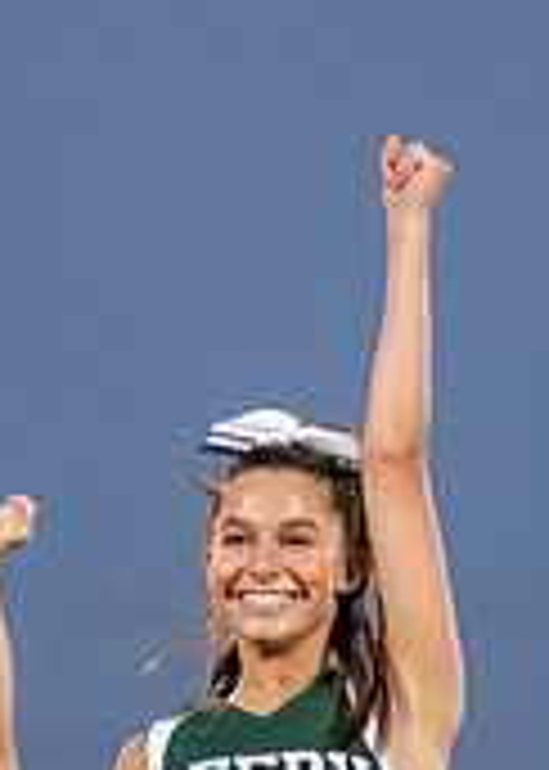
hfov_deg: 2.1
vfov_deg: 2.9
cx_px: 446
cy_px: 993
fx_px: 15248
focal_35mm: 698
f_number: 2.8
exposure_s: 1/1000
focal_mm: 164
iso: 1250
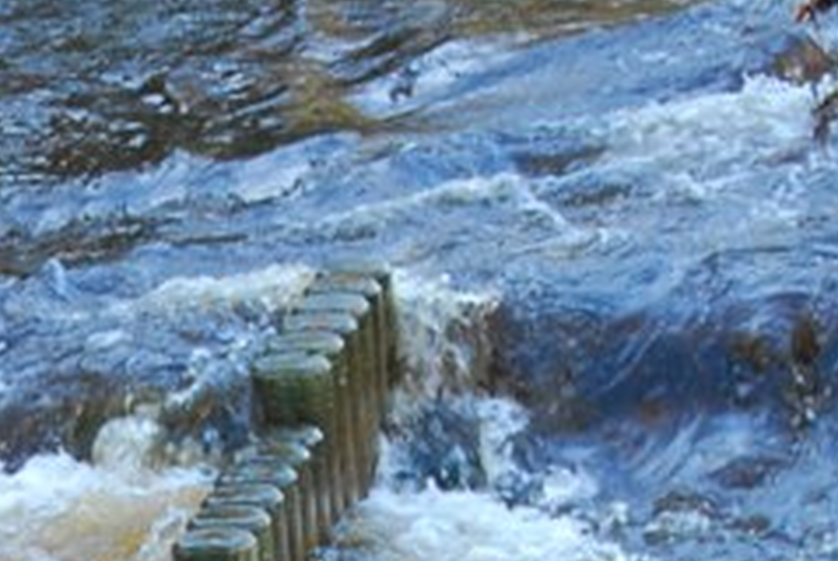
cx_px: -321
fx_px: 6363
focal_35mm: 273
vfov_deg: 5.0
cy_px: 1171
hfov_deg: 7.4
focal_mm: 38
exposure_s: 1/125
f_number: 5.6
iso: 400
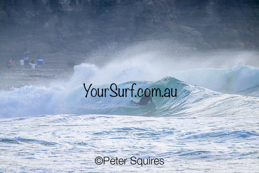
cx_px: 130
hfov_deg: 2.6
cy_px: 86
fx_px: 5757
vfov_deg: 1.7
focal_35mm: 800
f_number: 11
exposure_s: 1/2000
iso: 1000
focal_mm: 800
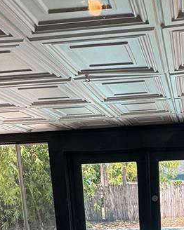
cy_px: 249
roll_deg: +1.5
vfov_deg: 33.0
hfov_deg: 29.4
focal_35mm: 50
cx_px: 152
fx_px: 341
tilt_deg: -10.4
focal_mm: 2.22
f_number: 2.2
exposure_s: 1/321
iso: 40
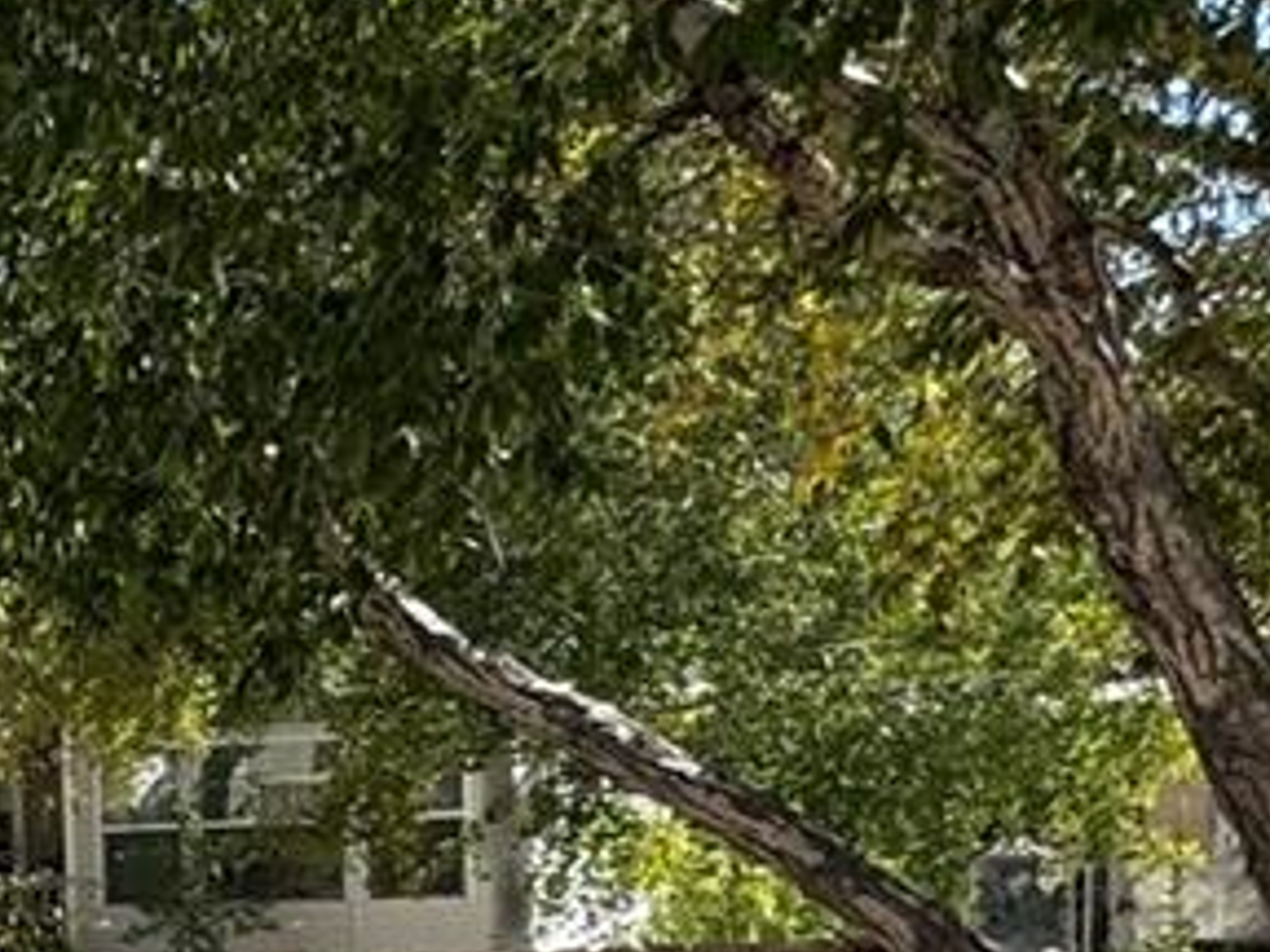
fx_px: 2568
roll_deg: +3.6
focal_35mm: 70
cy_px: 1049
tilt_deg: -6.0
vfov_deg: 20.1
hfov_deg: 18.5
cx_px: -1252
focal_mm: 2.22
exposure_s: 1/1299
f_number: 2.2
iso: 40
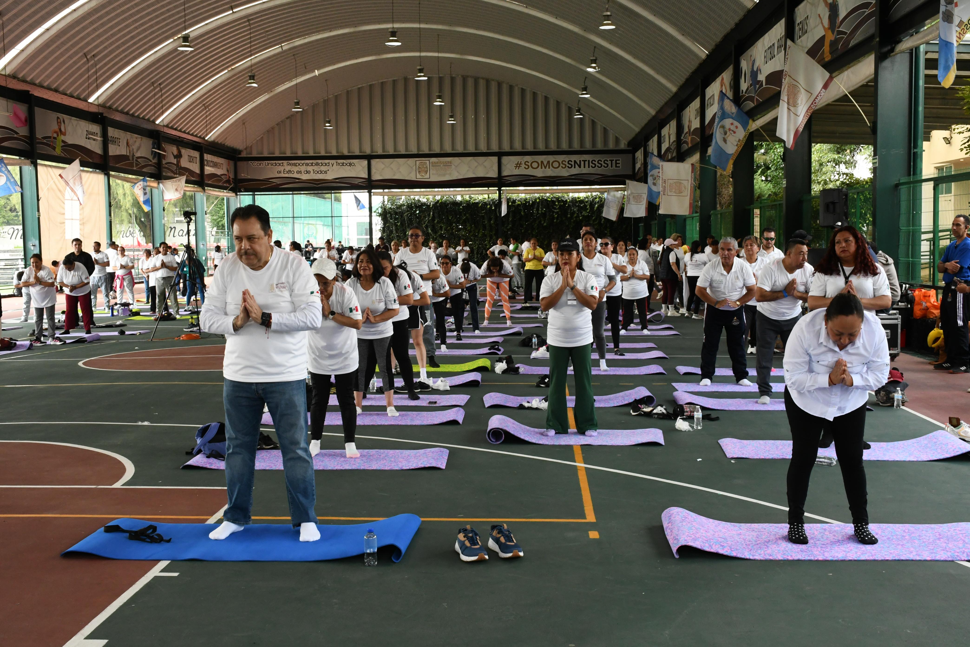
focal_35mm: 40
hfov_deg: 48.5
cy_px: 324
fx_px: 1078
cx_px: 485
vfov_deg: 33.4
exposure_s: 1/100
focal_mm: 27
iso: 1600
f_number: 13
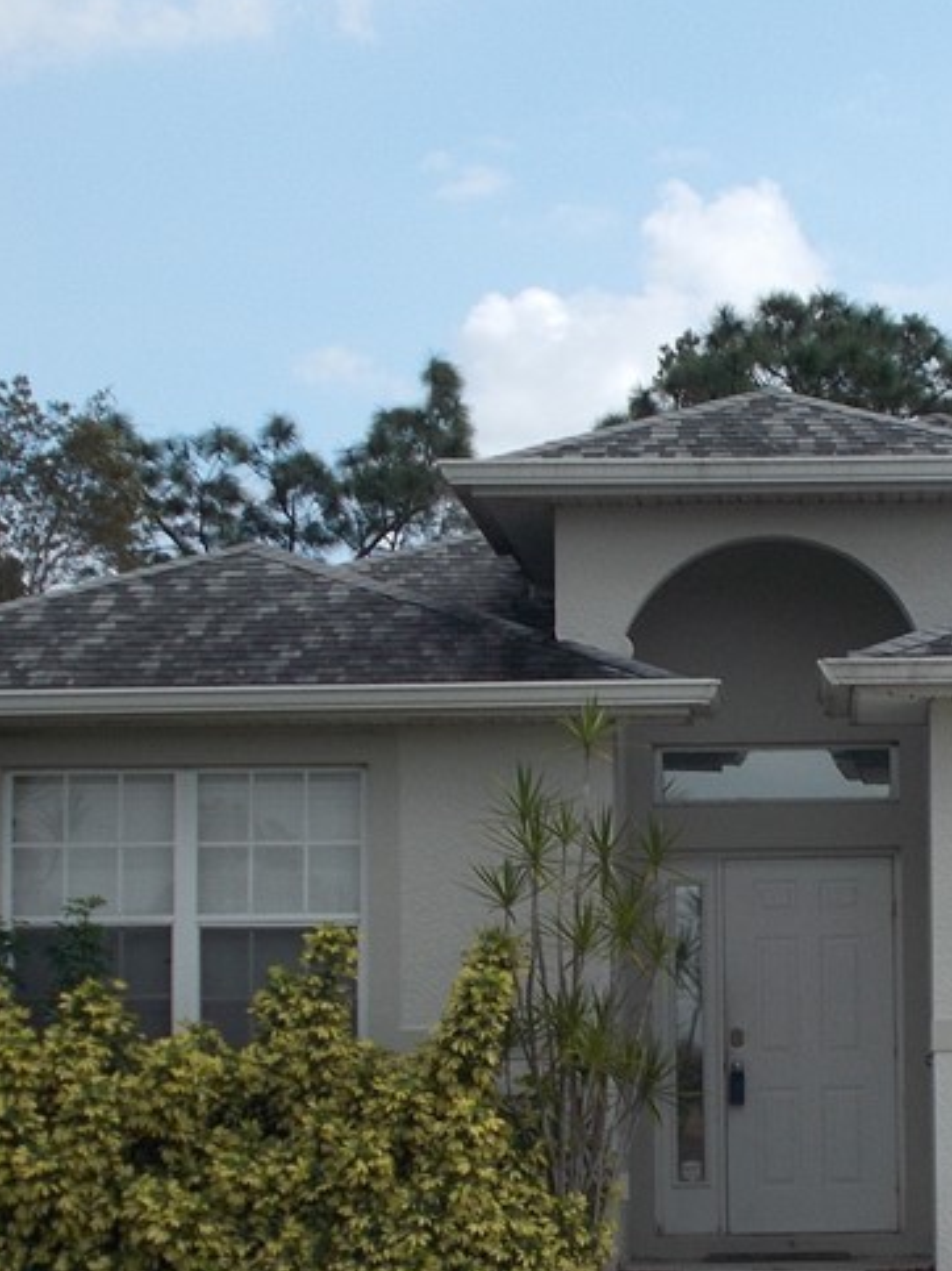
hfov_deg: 13.8
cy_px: 768
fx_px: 3889
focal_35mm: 106
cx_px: 836
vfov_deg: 18.5
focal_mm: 9
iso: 80
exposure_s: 1/100
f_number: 11.3
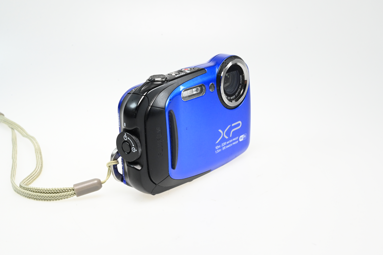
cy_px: 128
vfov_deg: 27.0
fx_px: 532
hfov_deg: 39.6
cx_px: 192
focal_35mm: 50
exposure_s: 1/200
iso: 5000
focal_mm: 50
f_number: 20
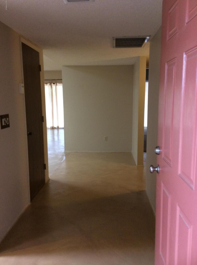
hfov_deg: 44.0
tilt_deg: -8.4
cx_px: 98
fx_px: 244
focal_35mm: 32
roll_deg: +0.6
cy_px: 132
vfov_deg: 56.9
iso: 125
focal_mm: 3.3
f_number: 2.4
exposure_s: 1/24
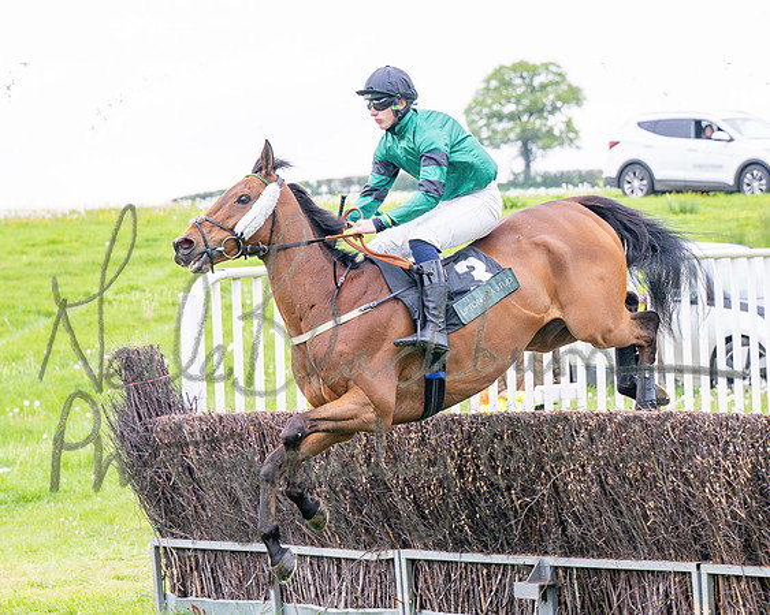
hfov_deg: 10.2
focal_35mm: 189
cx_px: 337
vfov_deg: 8.2
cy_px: 341
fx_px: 4313
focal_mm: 92
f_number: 4
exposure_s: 1/1250
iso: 400
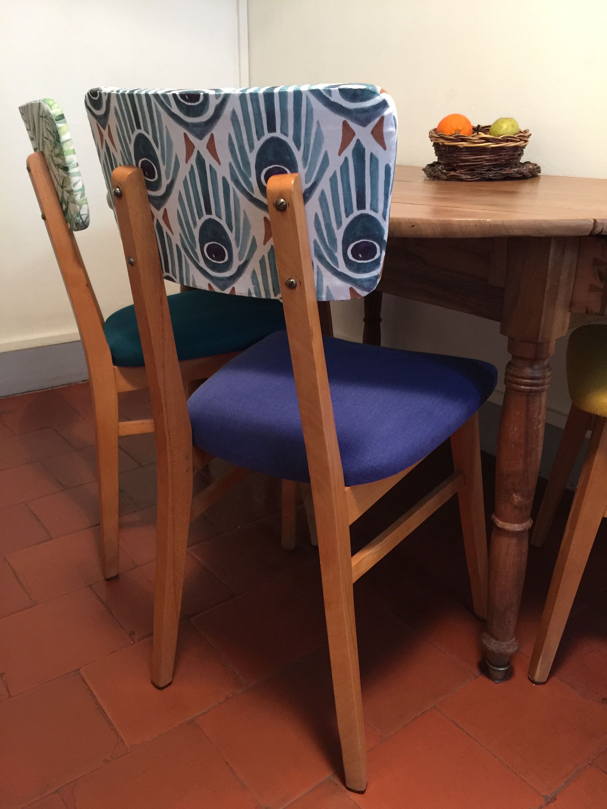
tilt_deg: -18.9
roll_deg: -0.7
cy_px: 404
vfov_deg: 61.7
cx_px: 304
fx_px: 678
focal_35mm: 29
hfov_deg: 48.2
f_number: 2.2
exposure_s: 1/8
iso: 160
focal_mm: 4.15
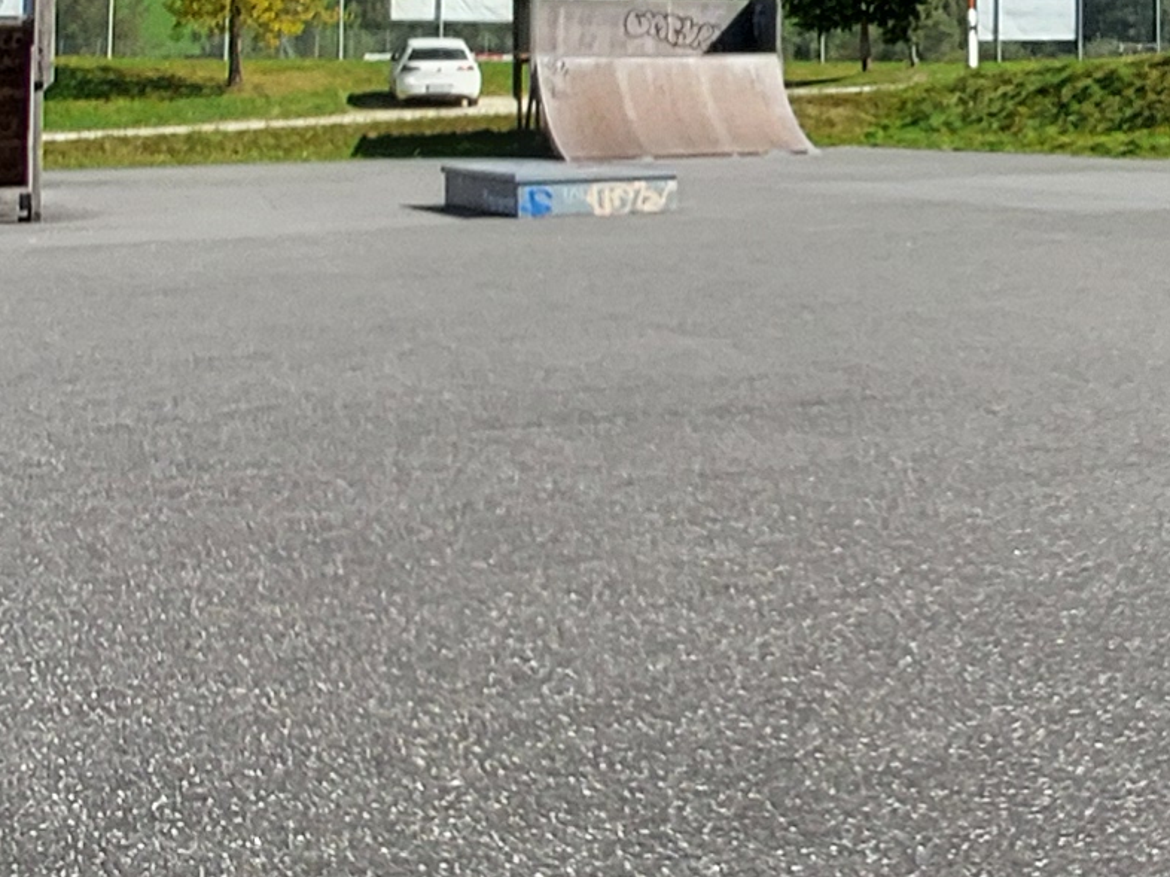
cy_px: -6
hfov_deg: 32.8
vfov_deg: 25.6
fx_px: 1825
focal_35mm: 54
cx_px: 1152
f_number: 2.2
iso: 64
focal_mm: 1.42
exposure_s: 1/1360
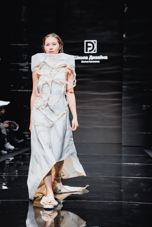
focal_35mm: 75
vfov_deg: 27.0
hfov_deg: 18.2
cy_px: 114
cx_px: 76
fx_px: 475
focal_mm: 75
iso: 3200
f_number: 4
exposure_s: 1/250
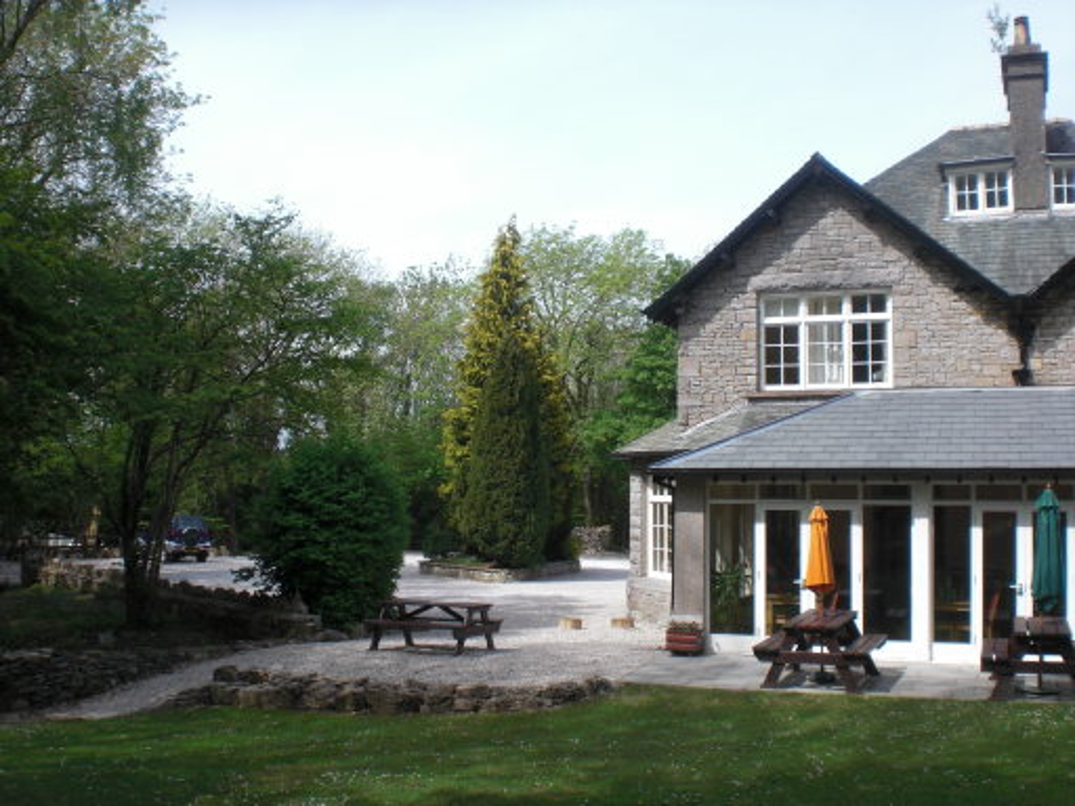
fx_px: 1180
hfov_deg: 49.0
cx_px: 538
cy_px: 403
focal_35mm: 38
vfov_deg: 37.7
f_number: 5.6
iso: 64
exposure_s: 1/250
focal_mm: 6.3
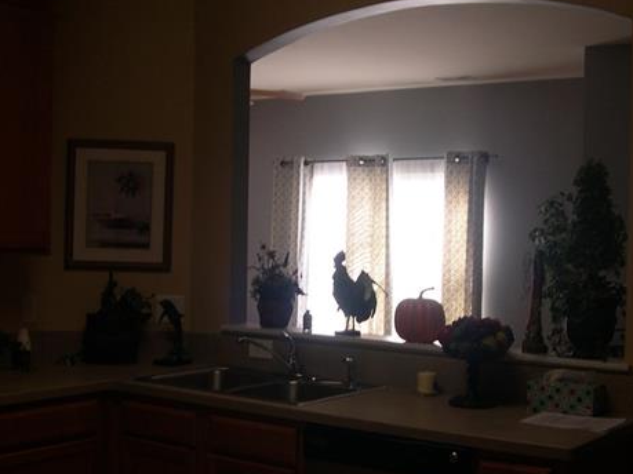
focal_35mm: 53
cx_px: 306
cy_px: 287
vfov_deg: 27.4
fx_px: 969
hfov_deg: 36.2
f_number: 2.8
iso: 100
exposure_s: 1/45.1
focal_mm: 8
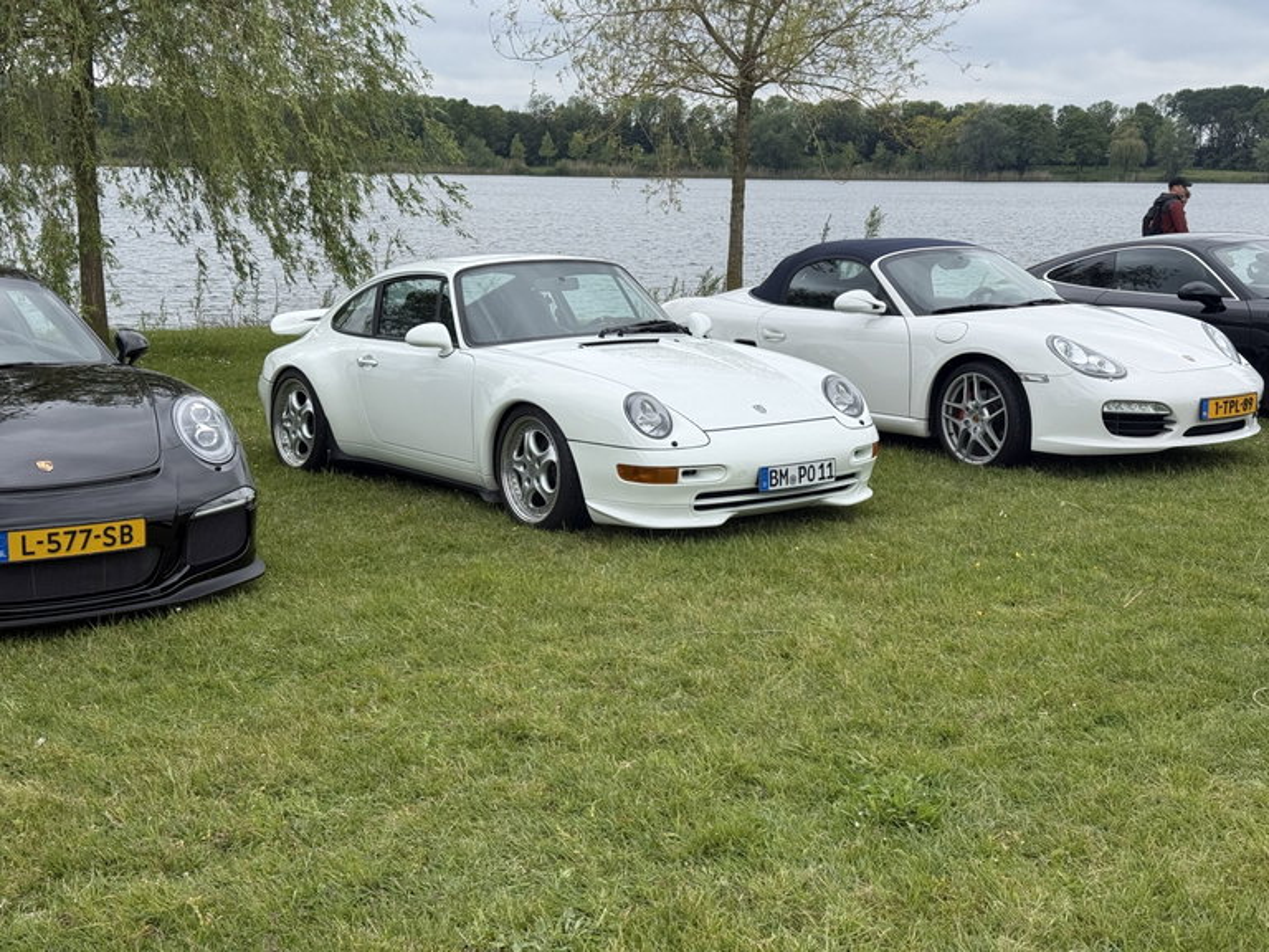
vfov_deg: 30.3
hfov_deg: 39.7
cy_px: 476
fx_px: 1760
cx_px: 634
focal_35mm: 48
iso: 64
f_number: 1.78
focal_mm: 6.76
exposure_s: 1/2667
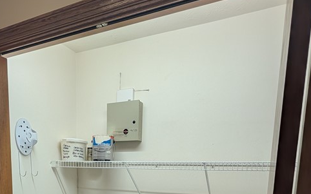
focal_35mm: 27
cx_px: 136
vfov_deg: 38.6
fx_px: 229
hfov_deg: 68.2
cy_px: 210
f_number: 1.7
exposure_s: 1/164
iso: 48
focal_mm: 2.02
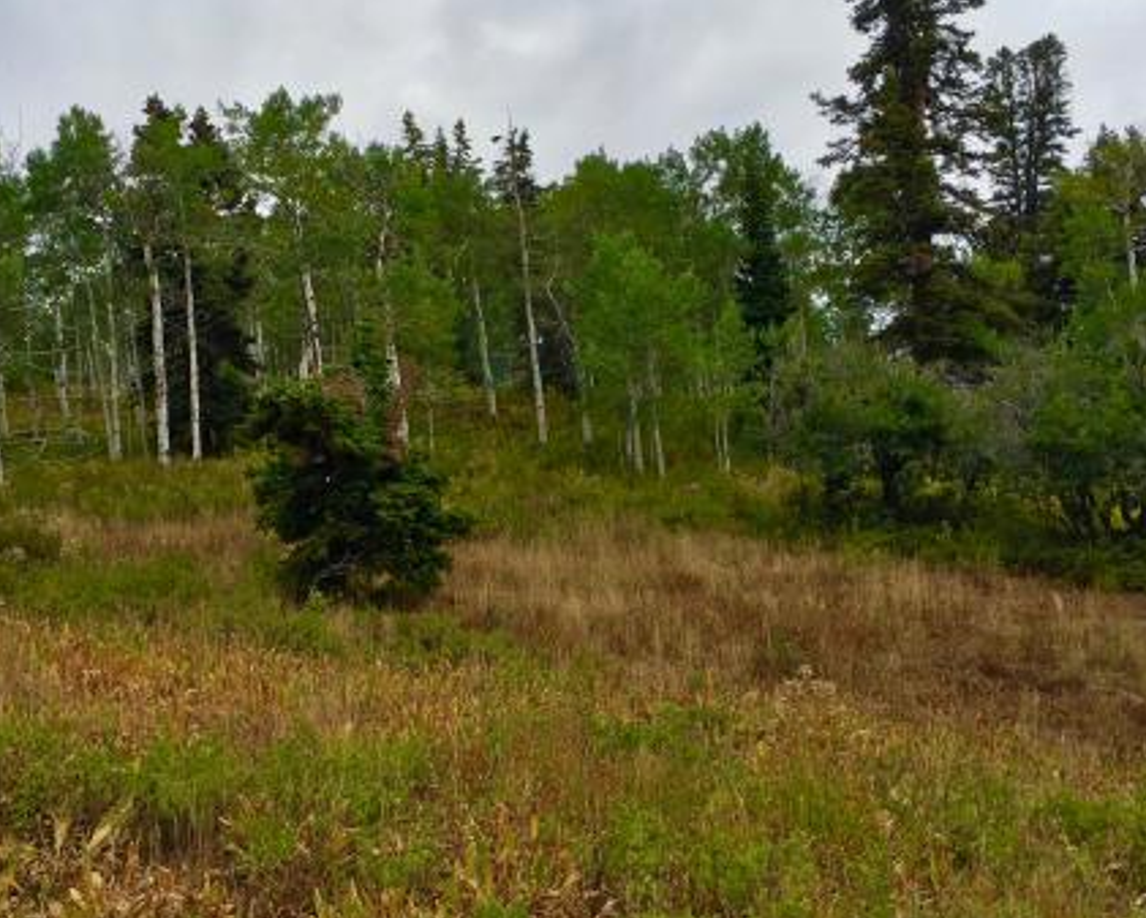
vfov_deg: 34.9
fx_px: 1459
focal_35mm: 43
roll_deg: +2.3
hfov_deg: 42.5
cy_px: 452
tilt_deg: +7.9
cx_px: 408
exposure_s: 1/1883
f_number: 2.2
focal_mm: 4.15
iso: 32
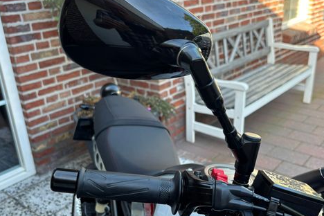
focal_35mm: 37
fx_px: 333
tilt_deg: -23.4
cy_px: 125
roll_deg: +2.1
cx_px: 173
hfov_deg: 51.8
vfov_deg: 35.9
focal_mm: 5.96
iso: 32
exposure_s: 1/121
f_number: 1.6
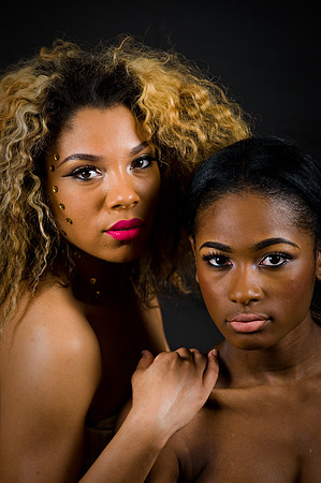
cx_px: 160
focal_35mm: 170
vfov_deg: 12.1
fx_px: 2279
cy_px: 242
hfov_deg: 8.1
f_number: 5.6
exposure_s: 1/125
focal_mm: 170
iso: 200
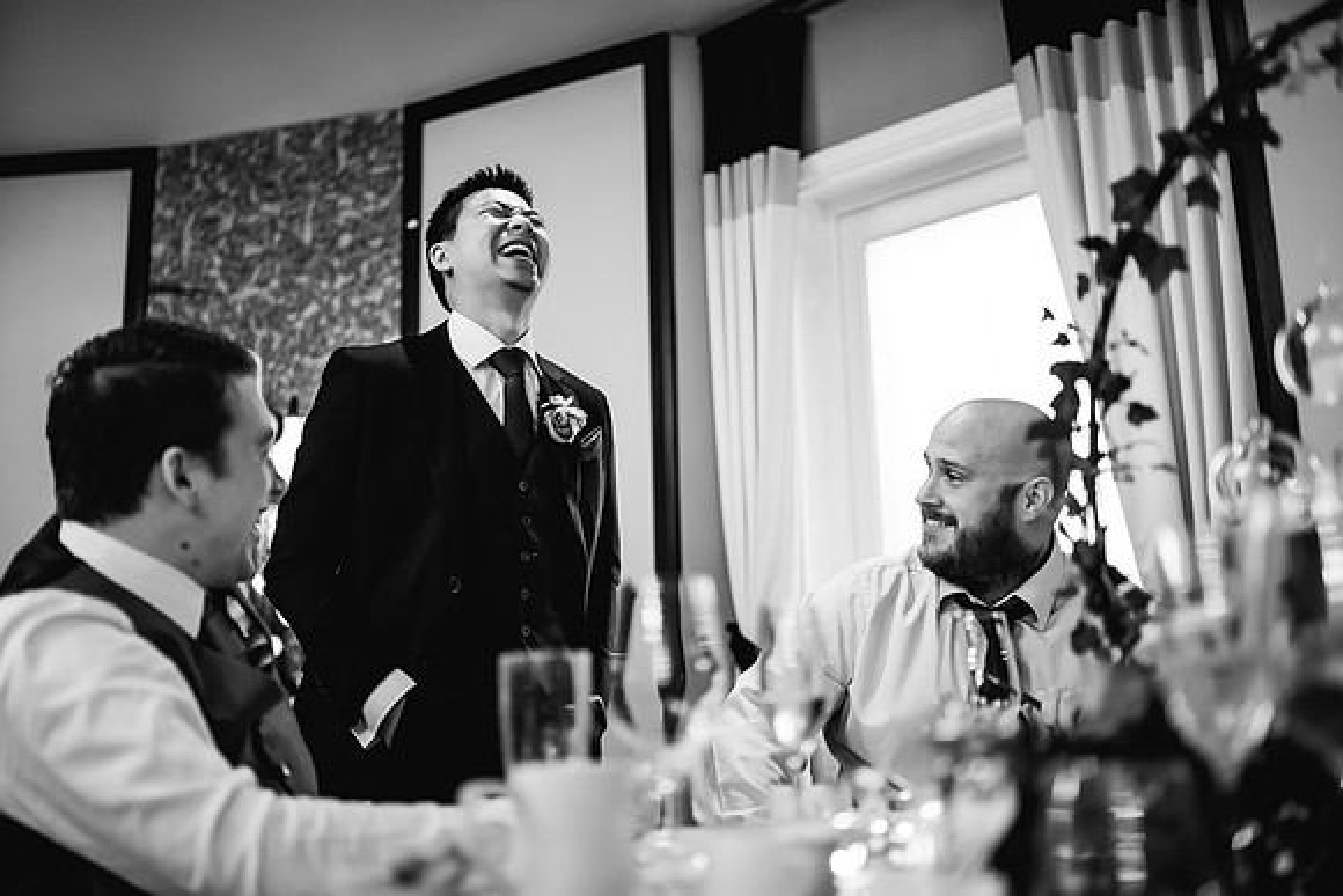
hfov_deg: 53.6
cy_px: 448
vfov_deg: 37.2
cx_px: 672
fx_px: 1330
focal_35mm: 36
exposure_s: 1/250
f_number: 1.4
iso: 1250
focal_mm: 35
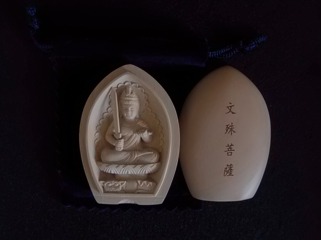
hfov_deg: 55.4
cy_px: 120
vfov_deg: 42.9
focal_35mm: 33
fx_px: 306
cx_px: 160
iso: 320
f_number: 3.4
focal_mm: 5.9
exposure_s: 1/30
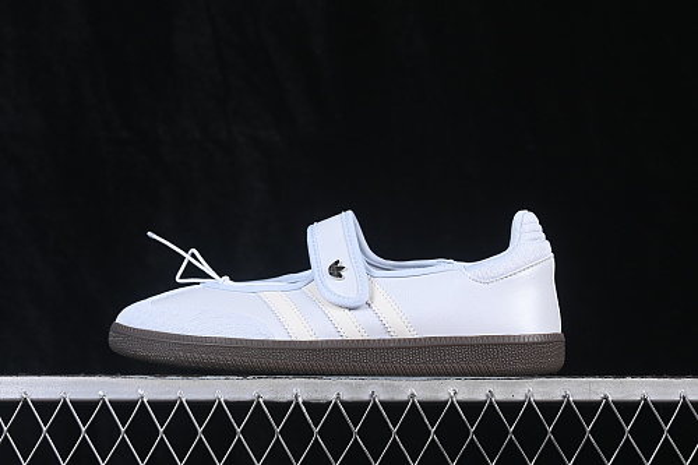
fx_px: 1454
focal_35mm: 75
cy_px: 232
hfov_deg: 27.0
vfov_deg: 18.2
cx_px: 349
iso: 160
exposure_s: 1/80
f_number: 8
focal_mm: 50
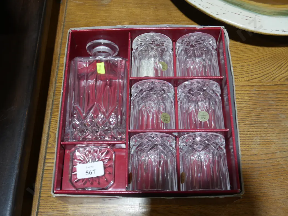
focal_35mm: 40
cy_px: 108
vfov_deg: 36.0
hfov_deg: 46.8
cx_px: 144
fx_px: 333
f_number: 4.5
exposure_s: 1/60
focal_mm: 20
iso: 320
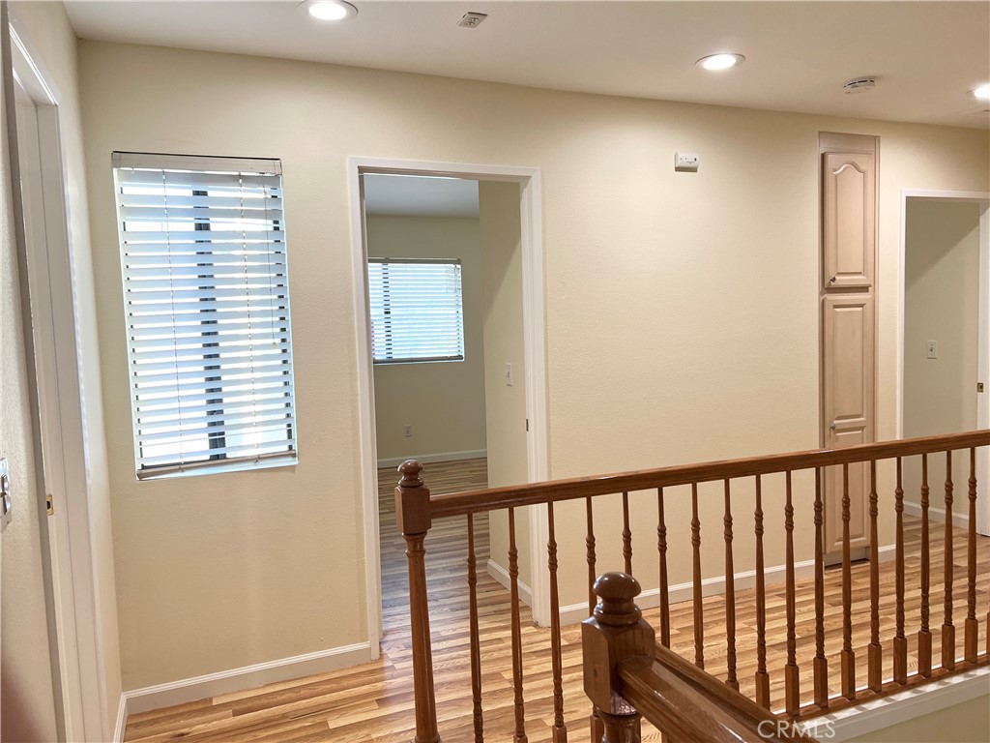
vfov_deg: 53.1
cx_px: 495
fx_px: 744
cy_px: 372
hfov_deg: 67.3
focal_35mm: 26
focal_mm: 5.7
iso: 80
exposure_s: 1/120
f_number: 1.5
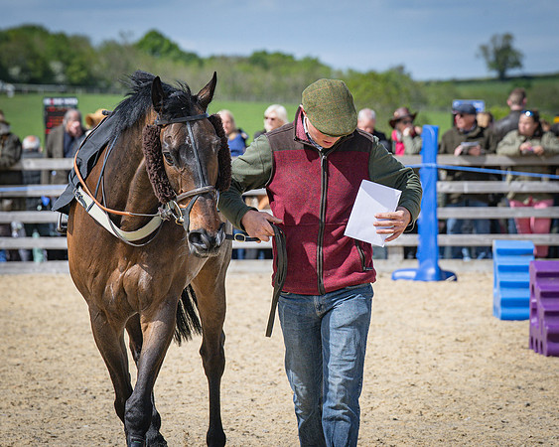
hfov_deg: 8.6
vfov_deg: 6.9
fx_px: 3710
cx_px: 280
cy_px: 162
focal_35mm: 224
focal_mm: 104
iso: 200
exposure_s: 1/3200
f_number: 4
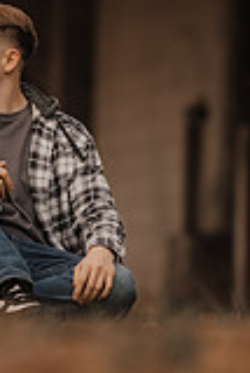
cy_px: 5
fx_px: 4583
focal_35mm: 441
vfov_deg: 4.7
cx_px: 19
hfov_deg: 3.1
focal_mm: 105
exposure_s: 1/250
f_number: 1.6
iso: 100
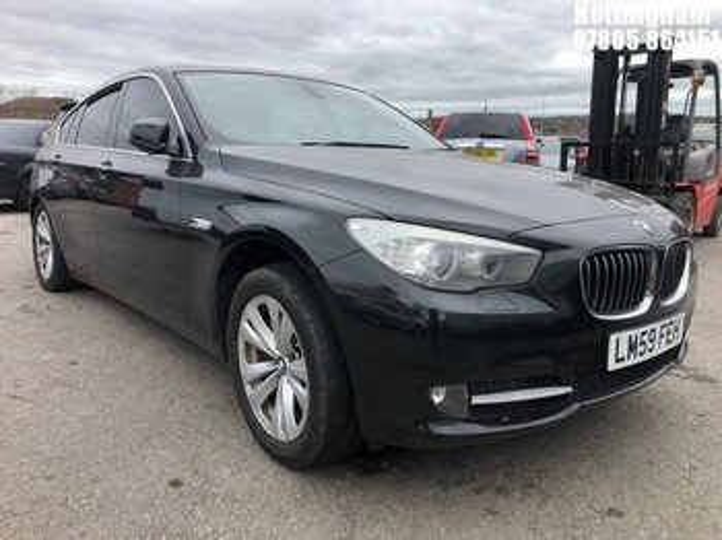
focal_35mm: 28
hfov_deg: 63.5
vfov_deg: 49.7
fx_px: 584
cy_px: 270
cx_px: 361
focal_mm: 4
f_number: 1.8
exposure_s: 1/392
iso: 20
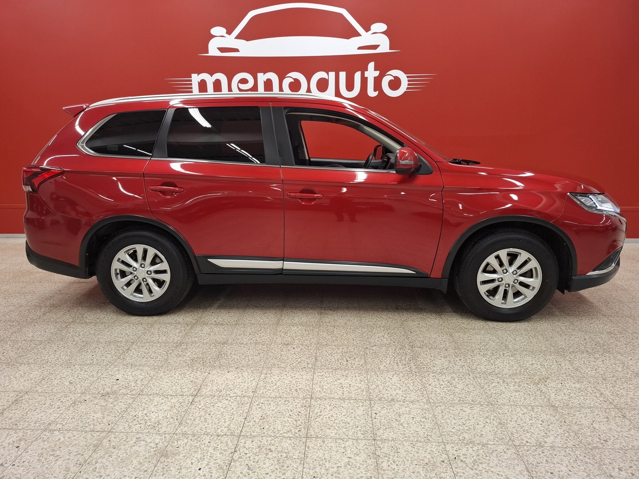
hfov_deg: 73.9
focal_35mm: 23
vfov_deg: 58.9
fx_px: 425
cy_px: 240
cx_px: 320
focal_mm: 5.54
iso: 160
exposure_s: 1/100
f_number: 1.8
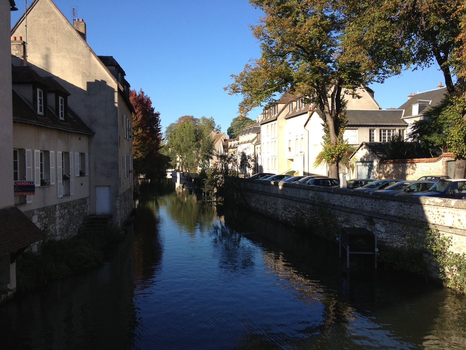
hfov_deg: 52.6
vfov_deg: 40.7
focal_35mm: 35
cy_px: 175
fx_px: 471
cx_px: 233
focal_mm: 4.28
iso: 50
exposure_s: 1/935
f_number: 2.4
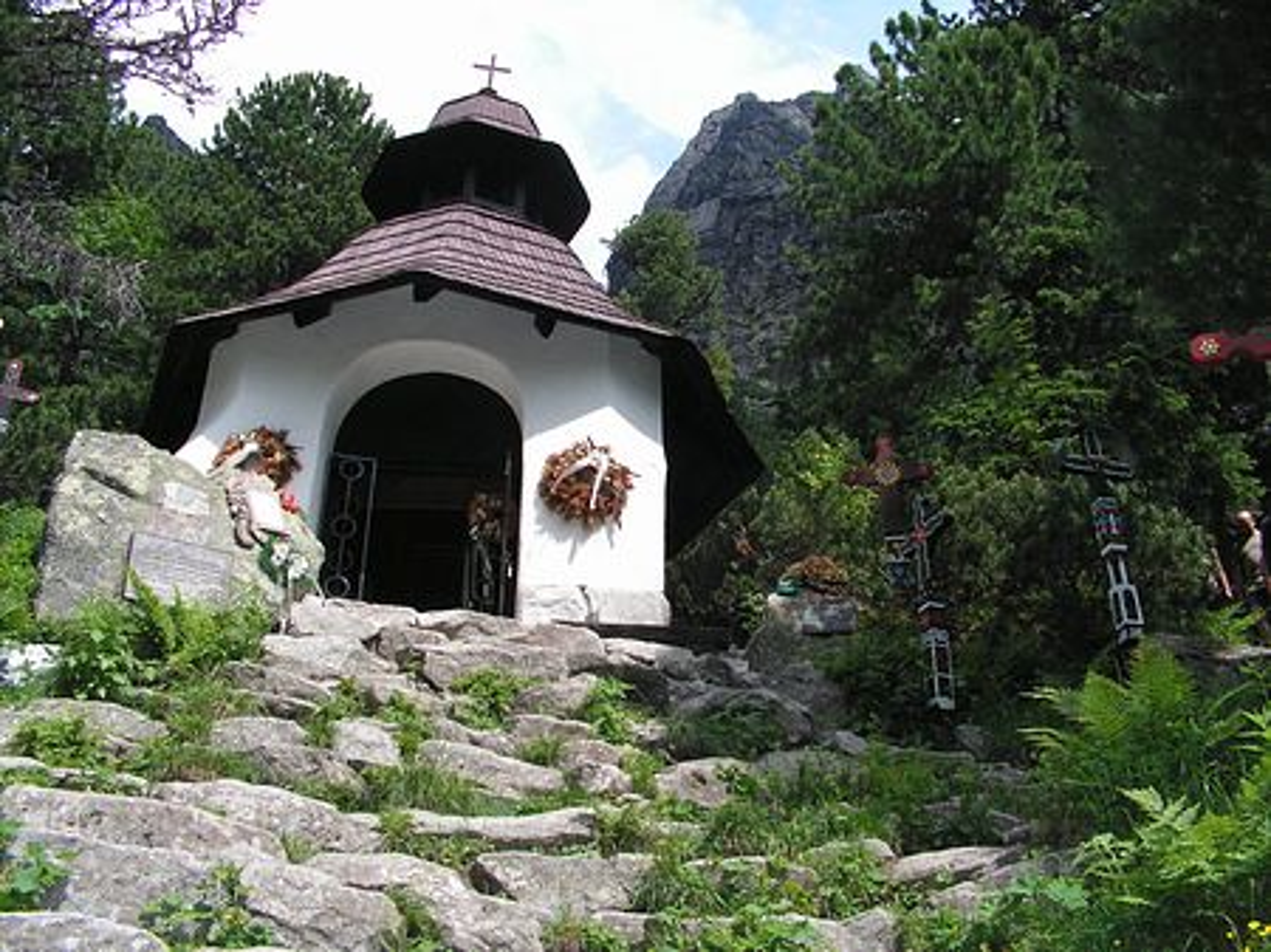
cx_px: 636
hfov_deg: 51.4
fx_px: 1321
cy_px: 476
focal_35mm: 36
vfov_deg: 39.6
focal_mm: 6
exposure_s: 1/640
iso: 64
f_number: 3.2
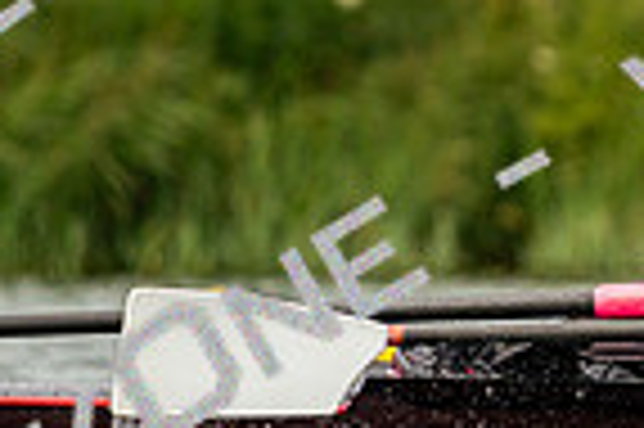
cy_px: 146
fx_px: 43456
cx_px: 1180
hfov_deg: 0.8
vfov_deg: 0.6
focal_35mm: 2432
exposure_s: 1/2000
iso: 500
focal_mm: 600
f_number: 6.3
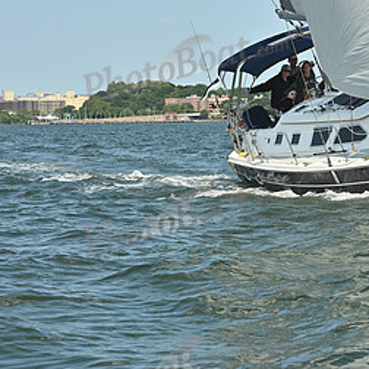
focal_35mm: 137
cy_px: 121
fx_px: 1652
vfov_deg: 12.7
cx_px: 366
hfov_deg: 12.6
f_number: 8
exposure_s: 1/1250
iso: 320
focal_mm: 70
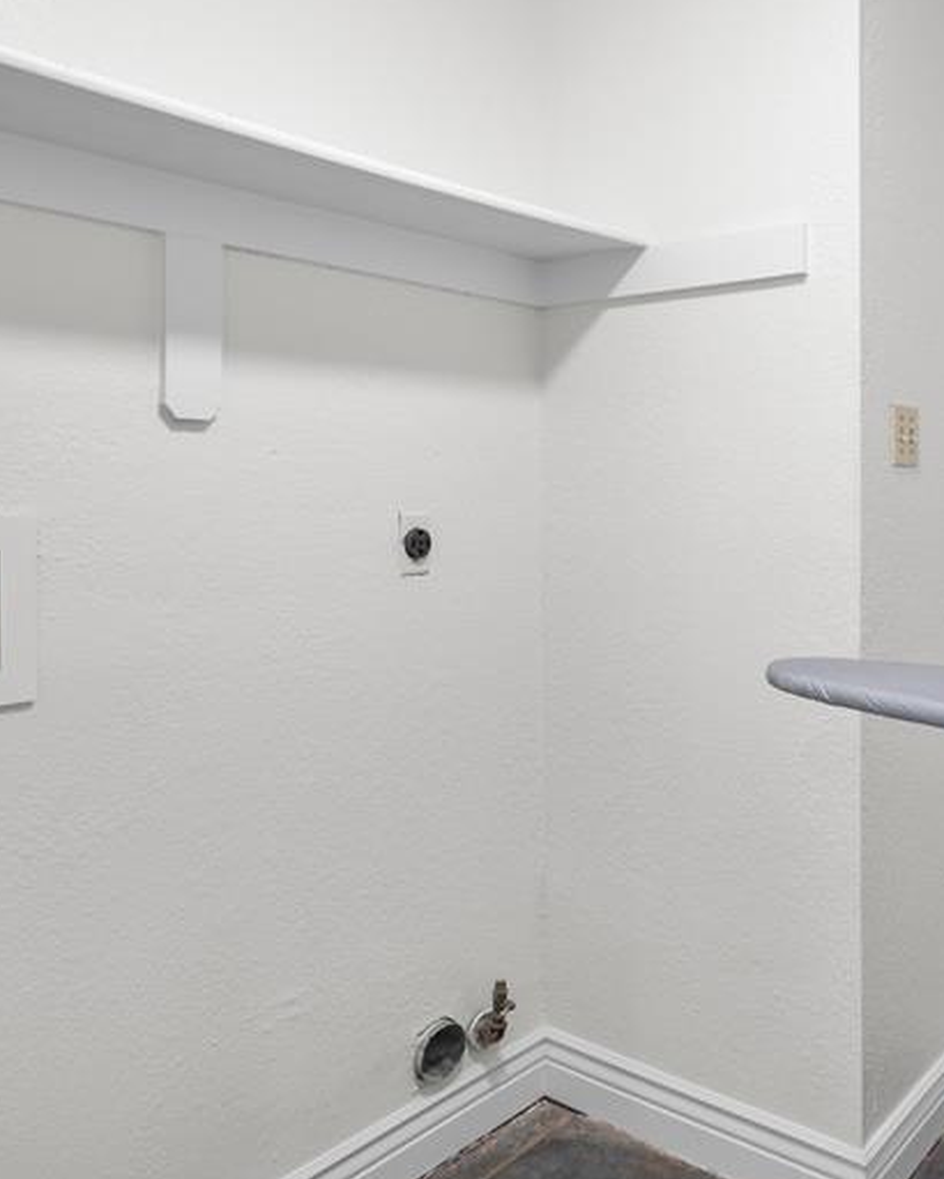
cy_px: 511
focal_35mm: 30
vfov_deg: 58.5
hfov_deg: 47.1
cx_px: 682
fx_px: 1047
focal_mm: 16
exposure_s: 1/3
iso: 800
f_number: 7.1
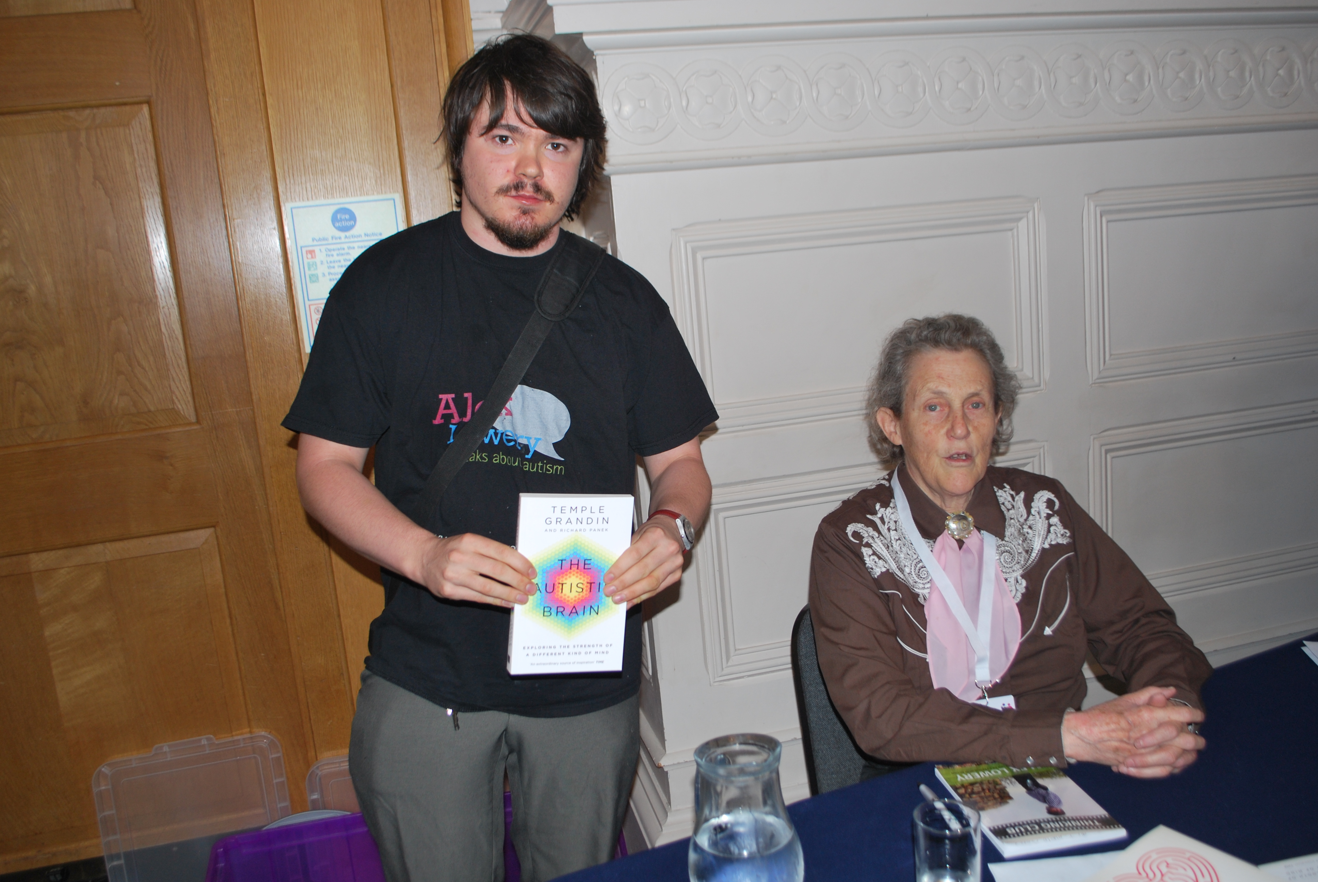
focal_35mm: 33
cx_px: 659
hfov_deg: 57.2
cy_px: 441
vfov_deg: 40.1
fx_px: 1210
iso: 200
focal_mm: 22
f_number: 4
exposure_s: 1/60
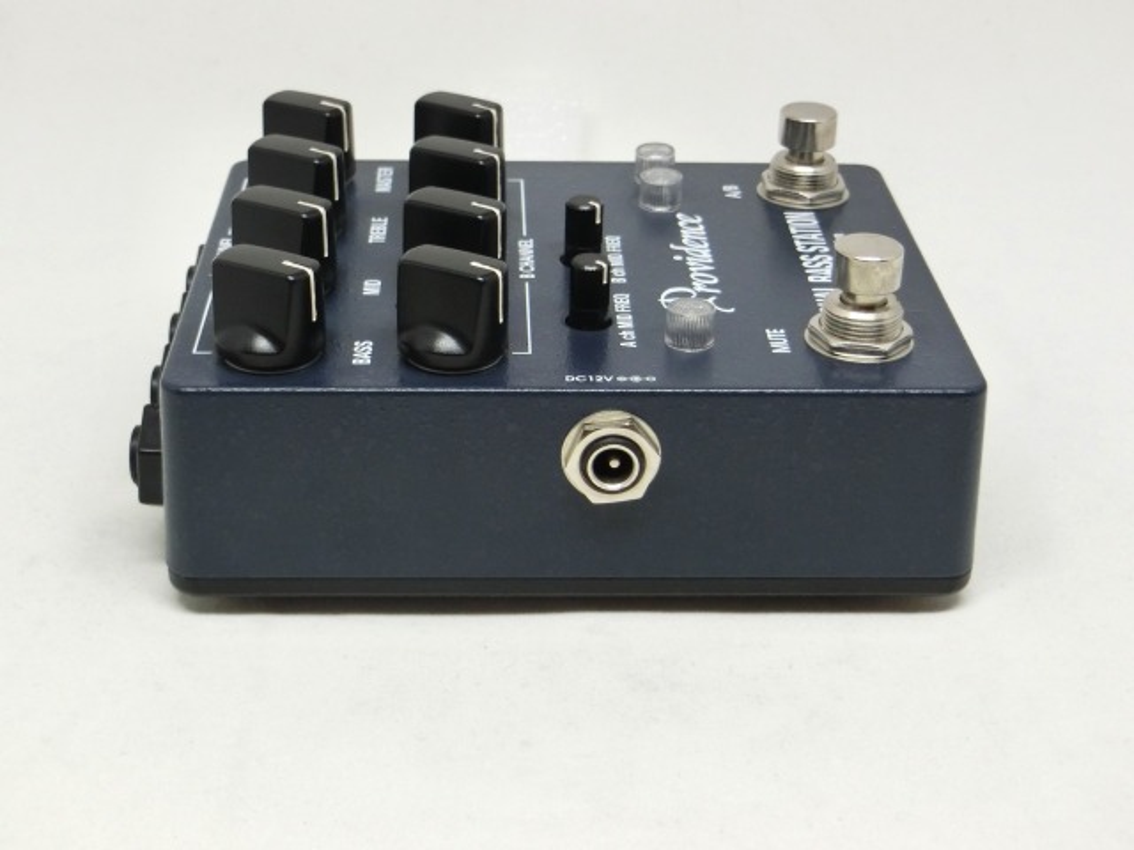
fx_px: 1966
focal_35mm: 60
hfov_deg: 32.2
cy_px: 425
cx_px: 567
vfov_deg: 24.4
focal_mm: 10.7
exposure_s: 1/125
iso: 250
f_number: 5
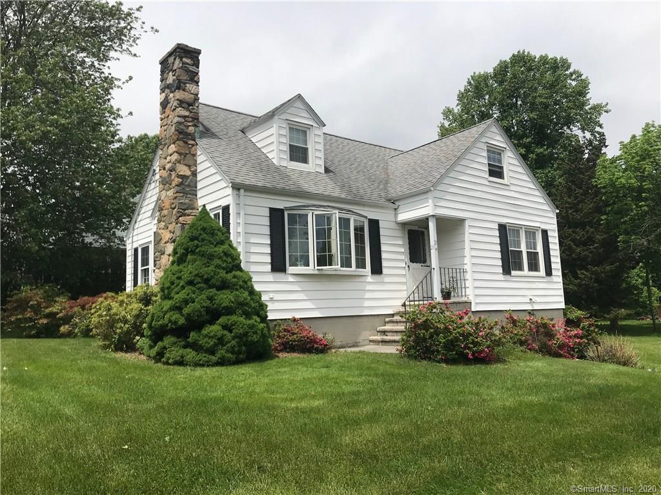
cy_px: 248
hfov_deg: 63.4
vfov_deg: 49.7
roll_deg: +0.1
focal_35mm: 28
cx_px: 330
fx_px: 535
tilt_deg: +7.4
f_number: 1.8
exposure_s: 1/4566
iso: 20
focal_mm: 3.99
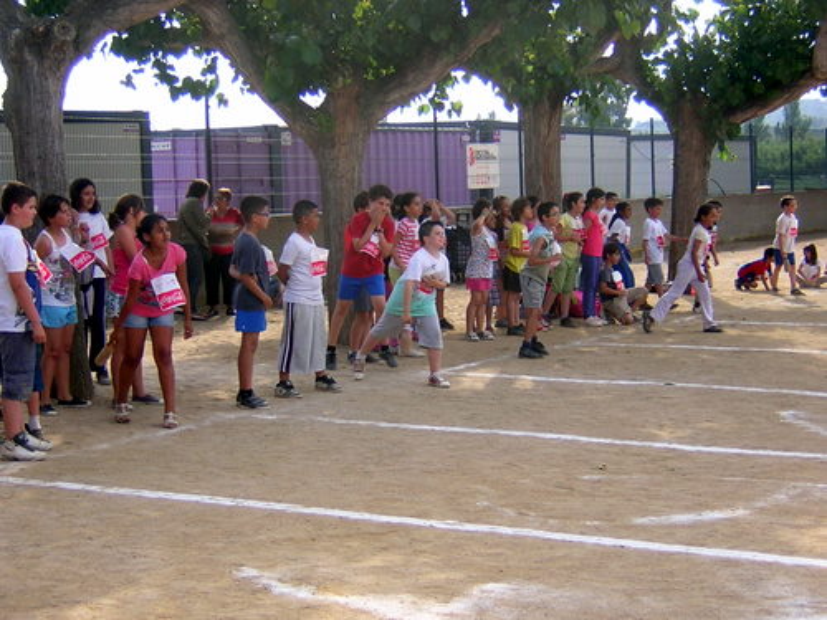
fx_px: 1577
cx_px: 414
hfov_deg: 29.4
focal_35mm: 66
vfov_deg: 22.3
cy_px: 310
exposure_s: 1/294
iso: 100
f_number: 3.5
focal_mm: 8.6
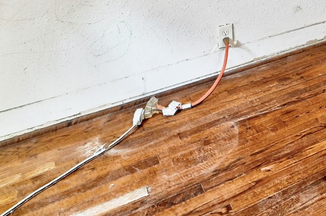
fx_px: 452
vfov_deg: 20.3
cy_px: -160
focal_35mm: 50
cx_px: 405
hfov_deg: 31.9
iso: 400
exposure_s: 1/6
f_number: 8
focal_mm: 14
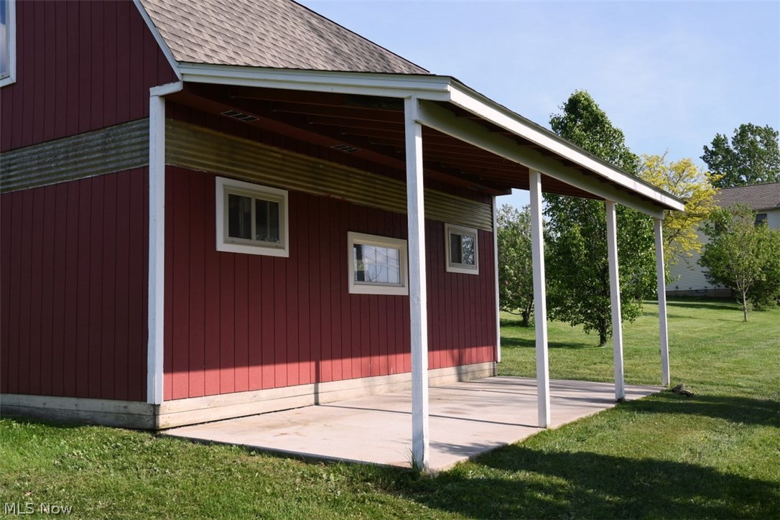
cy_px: 260
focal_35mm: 33
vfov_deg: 40.0
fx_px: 715
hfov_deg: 57.2
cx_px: 390
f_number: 7.1
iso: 200
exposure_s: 1/500
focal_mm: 22
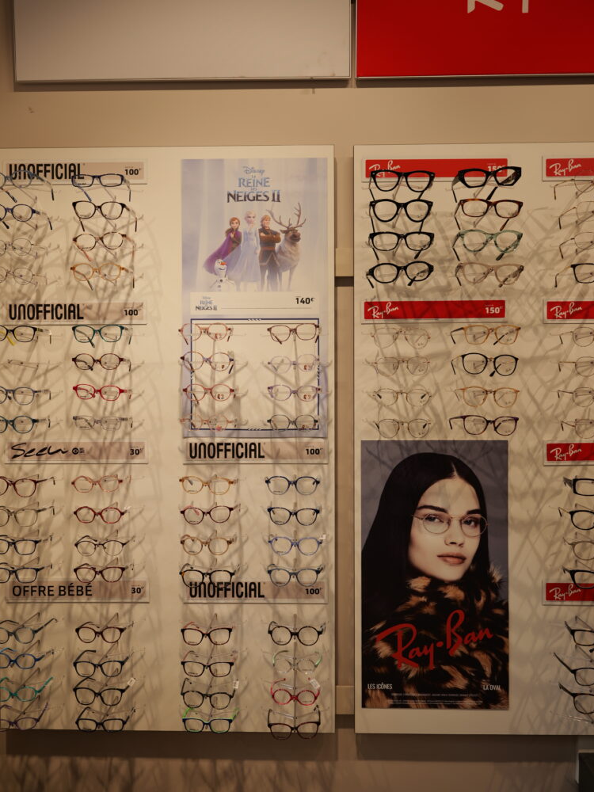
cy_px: 367
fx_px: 709
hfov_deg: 45.4
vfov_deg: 58.3
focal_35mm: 31
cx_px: 291
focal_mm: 28
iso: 100
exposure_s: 1/125
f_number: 2.8
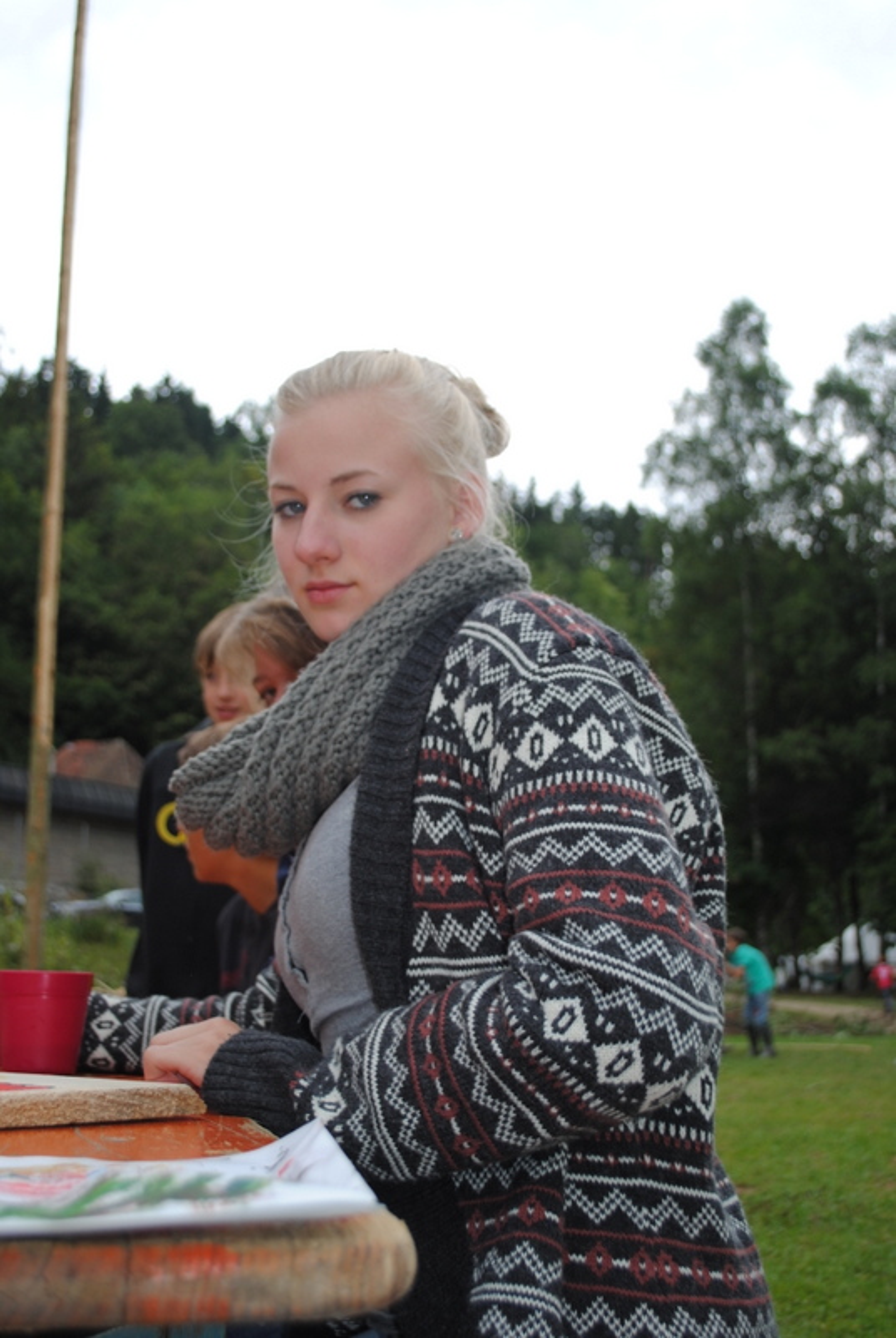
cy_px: 669
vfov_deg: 49.5
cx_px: 448
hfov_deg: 34.3
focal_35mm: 39
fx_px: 1451
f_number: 4.2
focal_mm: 26
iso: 100
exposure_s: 1/160
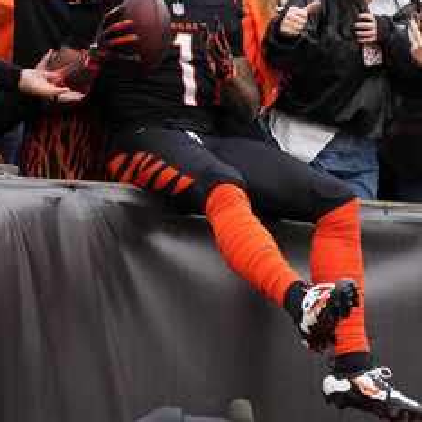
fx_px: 1793
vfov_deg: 13.4
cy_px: 125
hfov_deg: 13.4
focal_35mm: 130
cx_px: 278
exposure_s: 1/2500
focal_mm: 70
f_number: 4
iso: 1250
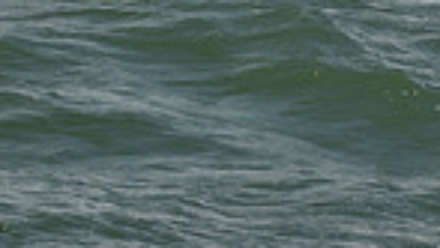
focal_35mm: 355
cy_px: -571
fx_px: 4146
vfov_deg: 3.3
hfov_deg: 6.0
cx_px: -61
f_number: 14
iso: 320
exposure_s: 1/800
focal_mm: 86
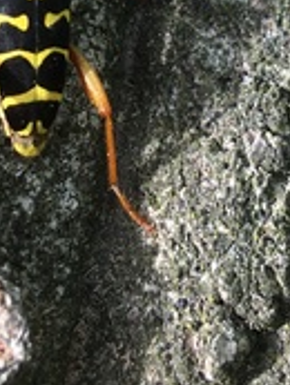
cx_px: 156
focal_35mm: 107
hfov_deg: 13.9
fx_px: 1194
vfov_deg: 17.6
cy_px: -67
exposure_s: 1/363
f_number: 2.2
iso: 25
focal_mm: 4.15
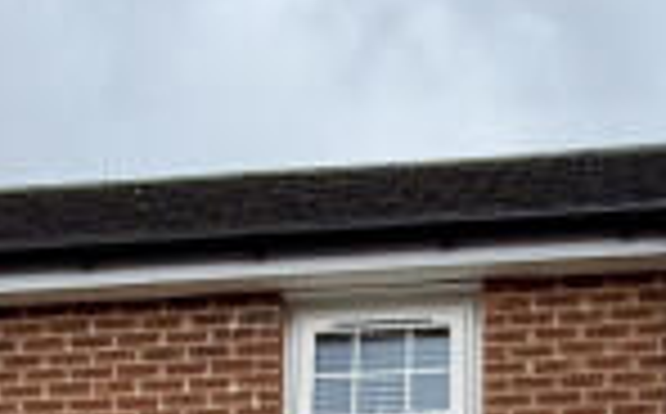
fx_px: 1867
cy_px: 1094
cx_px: 387
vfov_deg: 10.4
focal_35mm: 103
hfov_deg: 20.2
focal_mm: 2.22
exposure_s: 1/502
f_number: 2.2
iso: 40
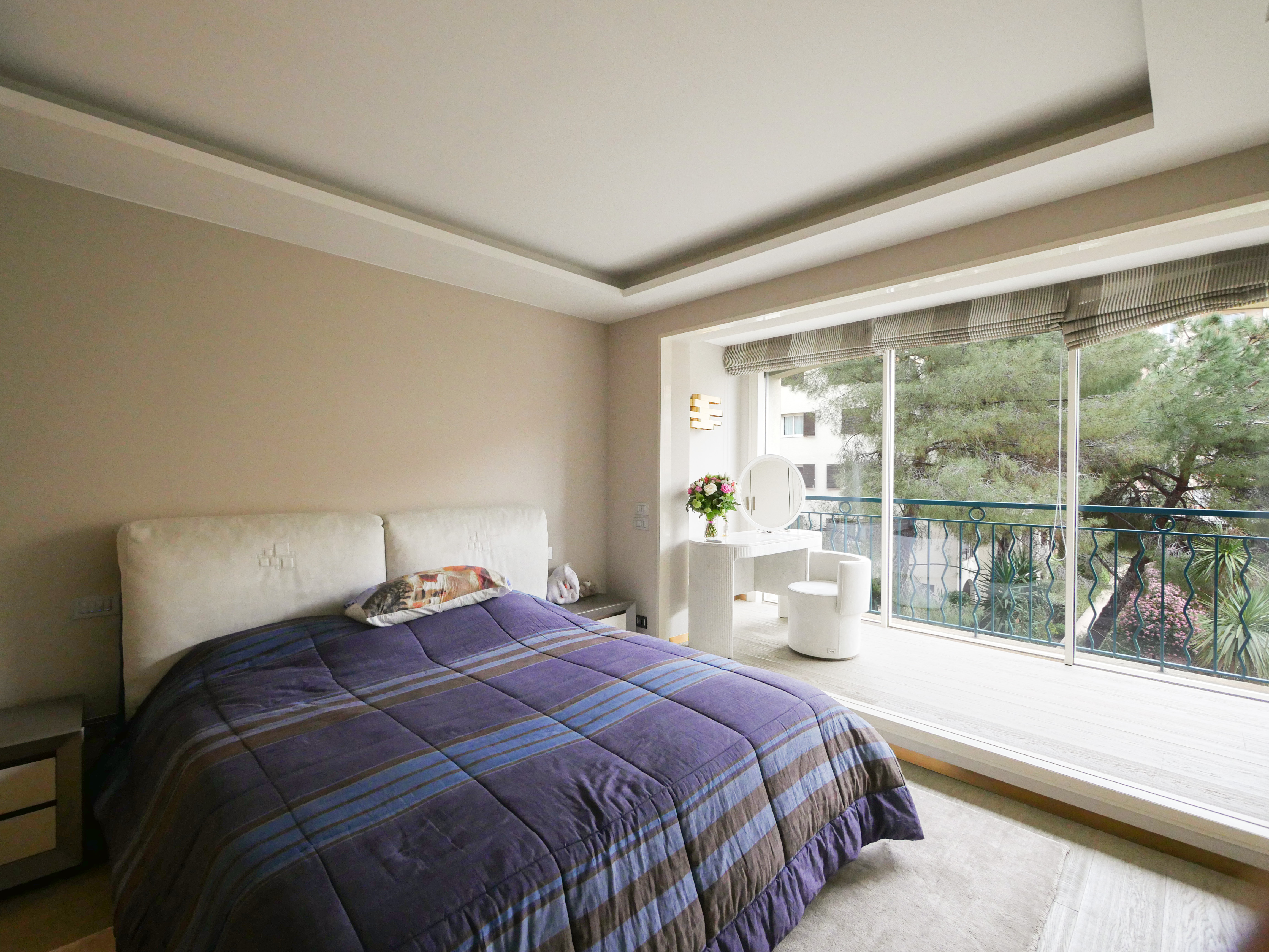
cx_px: 634
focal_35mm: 14
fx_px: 513
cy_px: 476
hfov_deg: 102.1
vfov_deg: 85.7
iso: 1000
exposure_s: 1/125
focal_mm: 7
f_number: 4
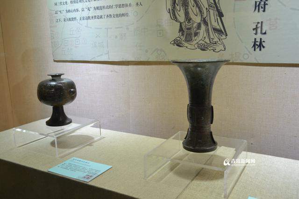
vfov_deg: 39.9
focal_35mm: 33
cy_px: 100
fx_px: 274
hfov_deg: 57.2
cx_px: 150
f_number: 4
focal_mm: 22
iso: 400
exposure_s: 1/30
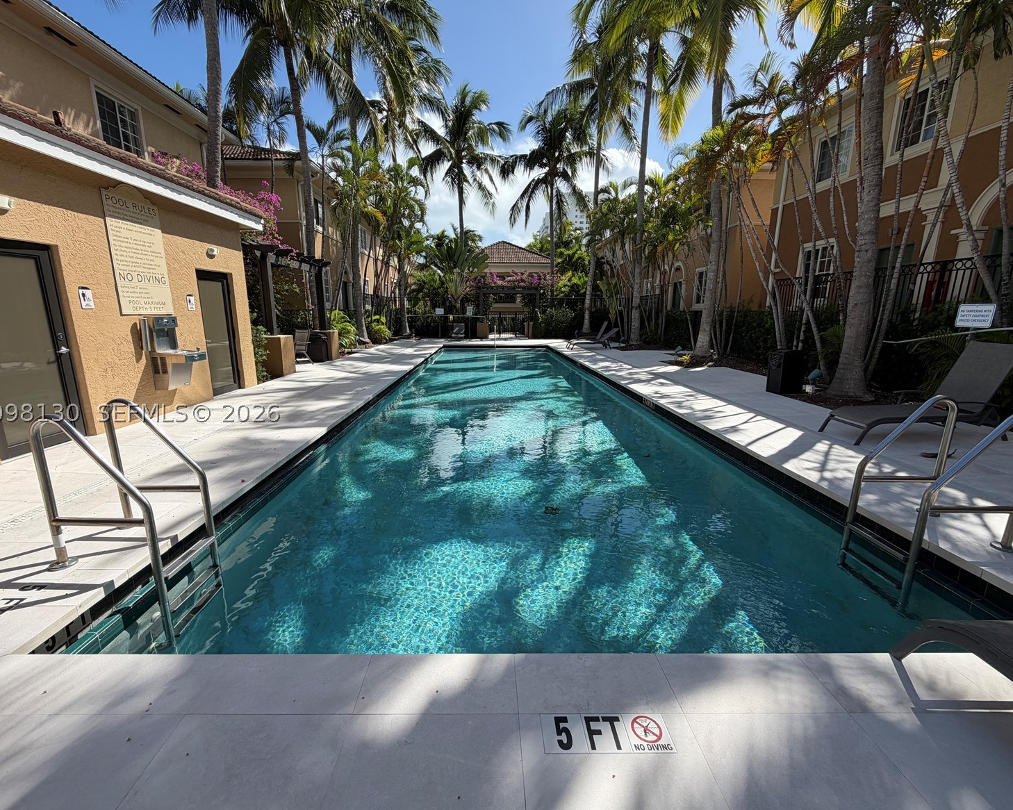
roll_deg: +0.3
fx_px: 450
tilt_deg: -13.3
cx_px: 493
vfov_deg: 84.0
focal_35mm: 15
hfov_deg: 96.8
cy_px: 413
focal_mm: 2.22
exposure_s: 1/770
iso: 25
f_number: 2.2
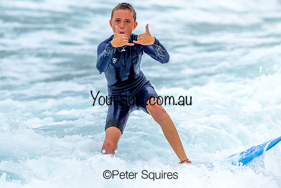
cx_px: 120
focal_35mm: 918
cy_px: 87
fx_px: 7165
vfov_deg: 1.5
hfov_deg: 2.2
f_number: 6.3
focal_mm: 800
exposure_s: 1/2000
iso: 2000
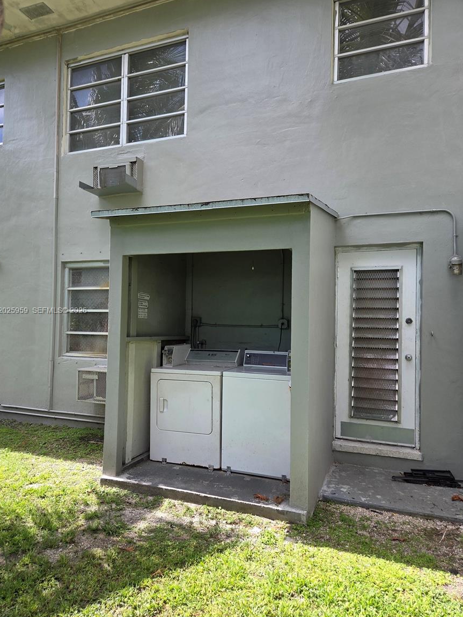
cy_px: 311
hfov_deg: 56.8
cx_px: 229
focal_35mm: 24
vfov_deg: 71.6
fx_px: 428
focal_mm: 5.4
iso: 80
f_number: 1.8
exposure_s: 1/1108
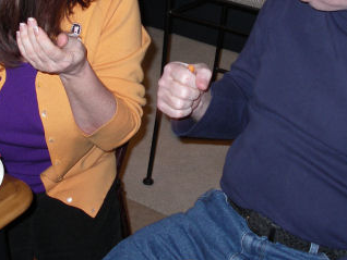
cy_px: 49
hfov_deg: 27.4
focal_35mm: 71
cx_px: 173
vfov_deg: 20.5
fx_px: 712
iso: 200
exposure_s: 1/40
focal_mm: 7.8
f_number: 2.8
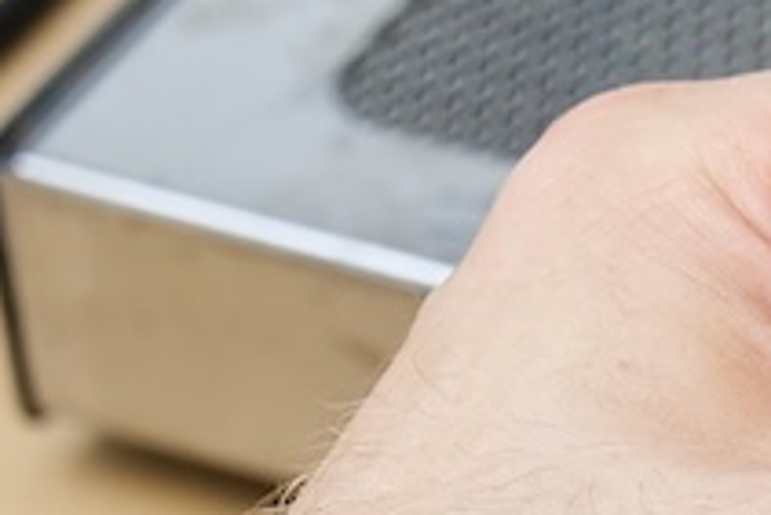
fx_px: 7389
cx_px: 1208
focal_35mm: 345
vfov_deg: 4.0
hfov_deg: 5.9
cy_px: 831
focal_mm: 41
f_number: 4.5
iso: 400
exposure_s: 1/320
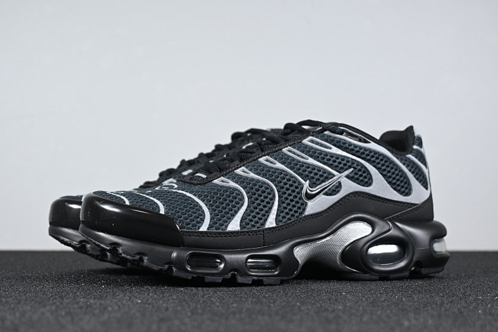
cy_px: 166
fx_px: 768
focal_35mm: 56
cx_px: 249
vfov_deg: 24.4
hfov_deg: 35.9
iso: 900
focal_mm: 37
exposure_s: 1/125
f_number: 5.3
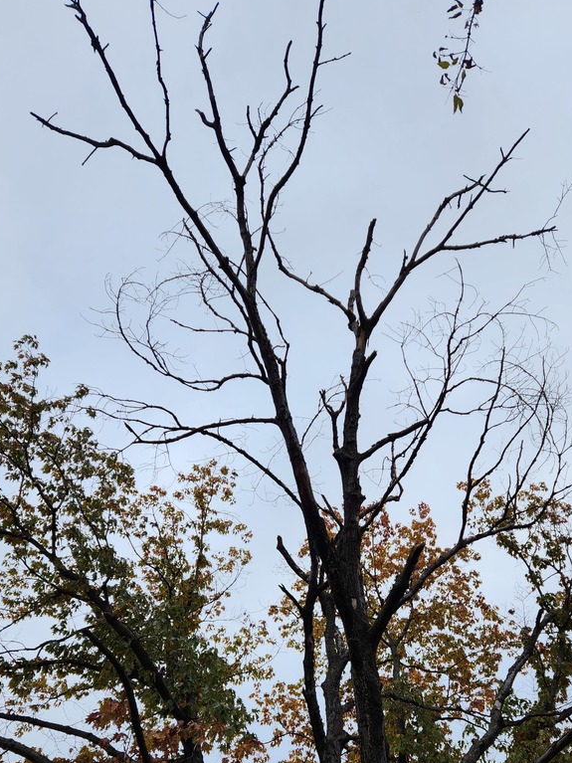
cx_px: 339
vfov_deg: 49.4
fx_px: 793
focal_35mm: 36
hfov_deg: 39.5
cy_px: 567
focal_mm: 5.4
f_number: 1.8
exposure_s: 1/1120
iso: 20
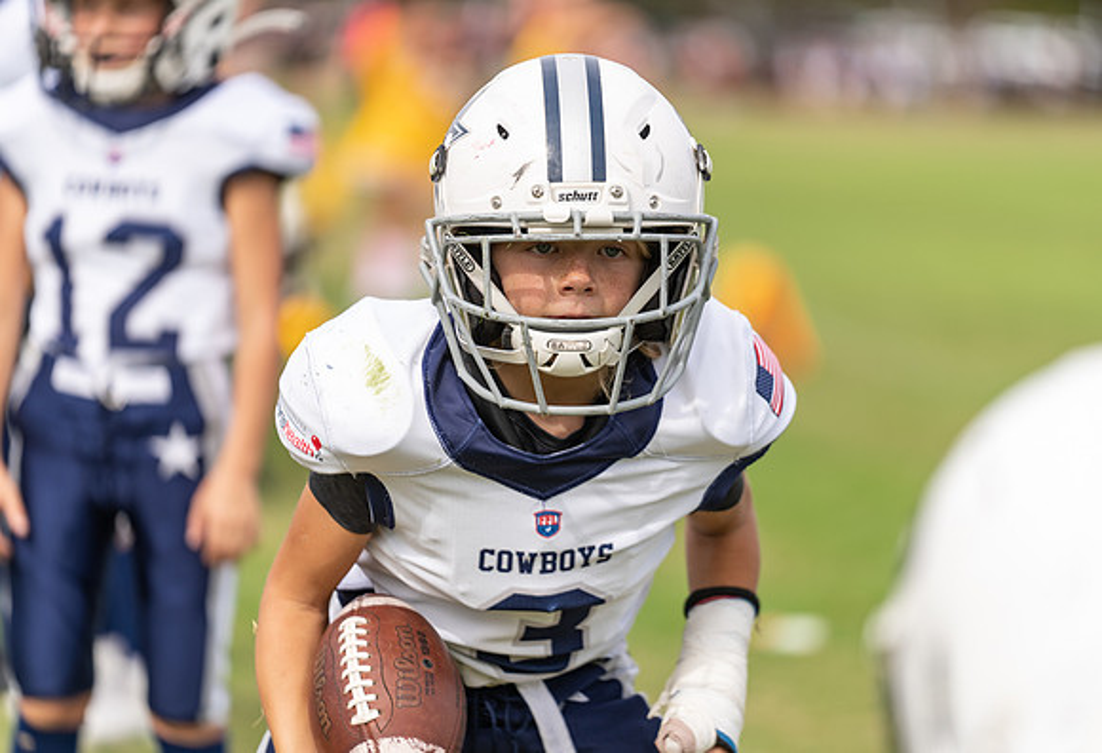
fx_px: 6515
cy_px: 362
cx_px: 586
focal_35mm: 211
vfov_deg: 6.6
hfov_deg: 9.7
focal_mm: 200
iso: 125
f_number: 2.8
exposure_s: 1/1250
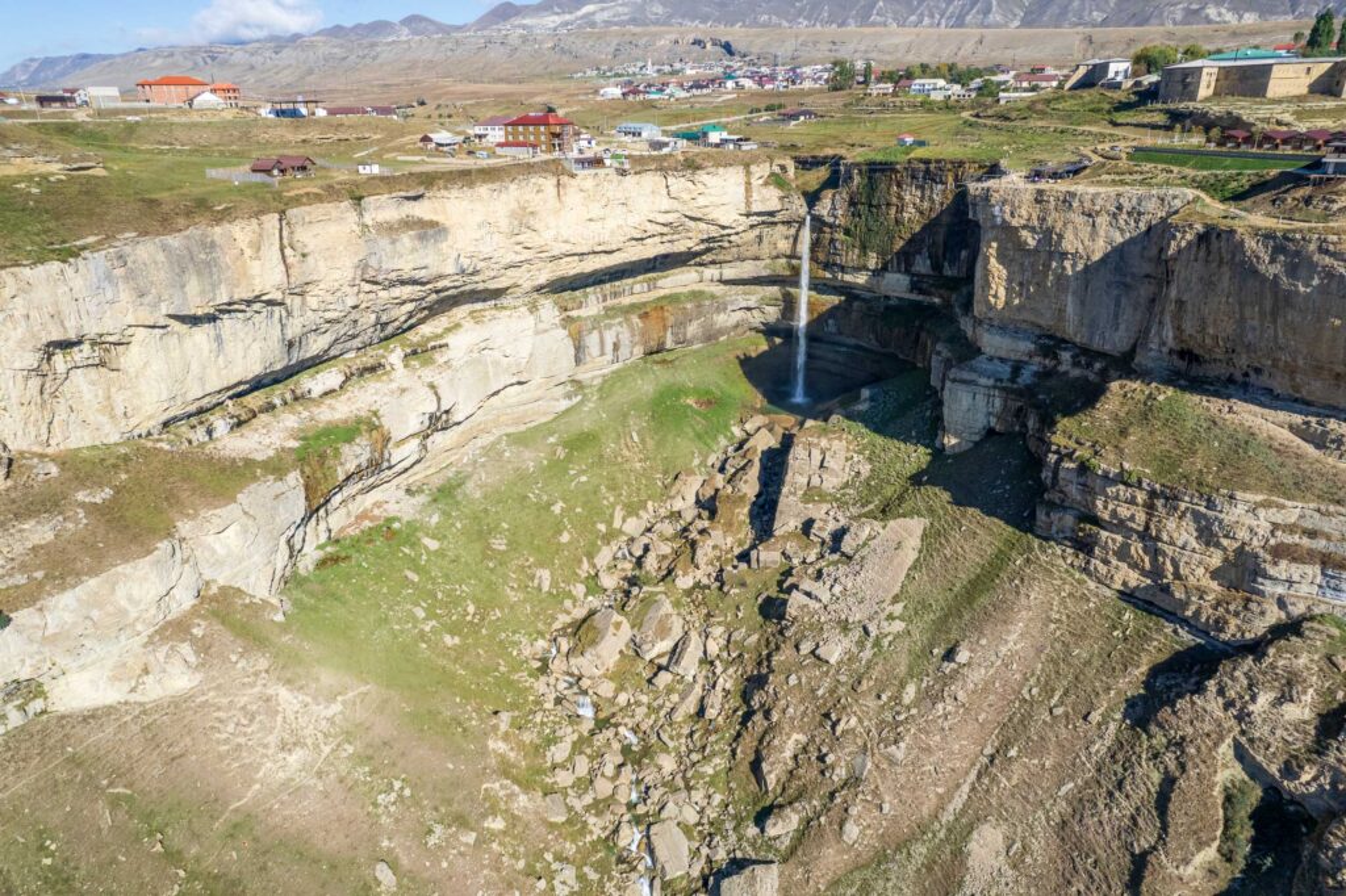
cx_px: 673
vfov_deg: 57.2
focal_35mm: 22
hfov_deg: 78.6
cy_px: 448
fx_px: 822
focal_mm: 8.38
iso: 120
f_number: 2.8
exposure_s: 1/2000
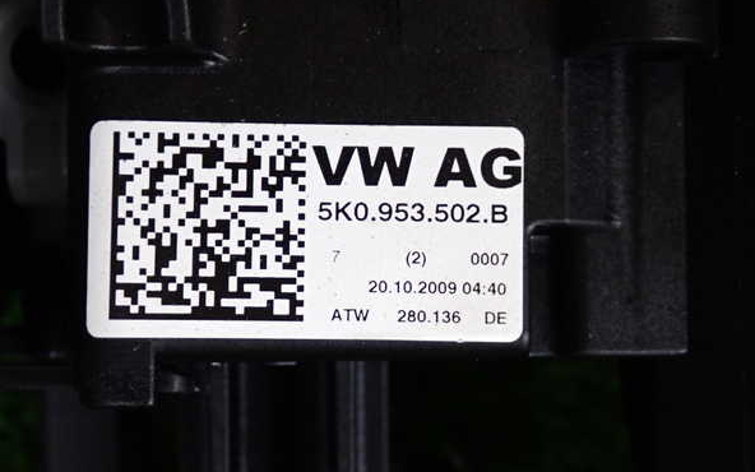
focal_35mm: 72
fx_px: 1481
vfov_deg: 18.1
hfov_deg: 28.6
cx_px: 381
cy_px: 250
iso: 500
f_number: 3.8
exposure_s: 1/60
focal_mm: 11.88
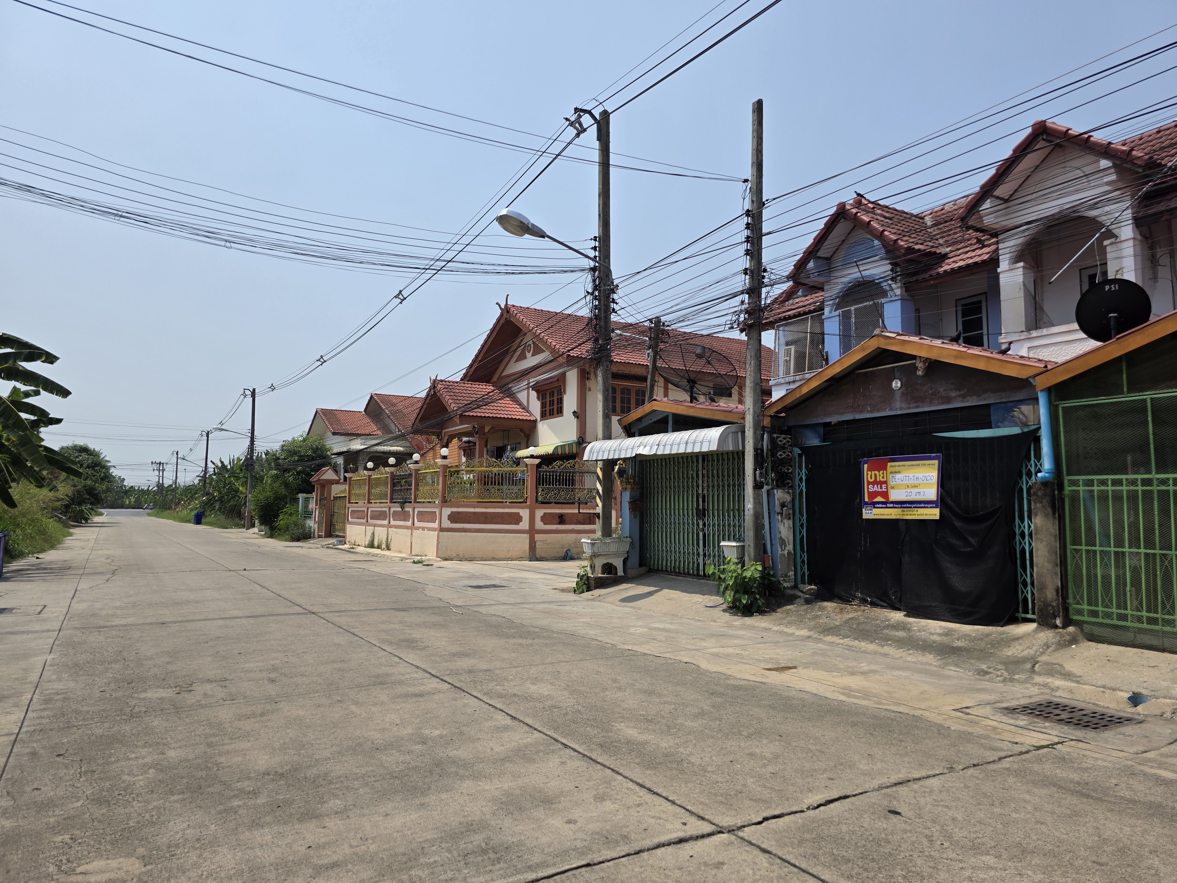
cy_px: 442
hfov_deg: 73.9
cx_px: 588
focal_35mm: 23
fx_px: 782
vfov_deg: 58.9
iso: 64
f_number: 1.7
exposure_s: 1/7944
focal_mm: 6.3
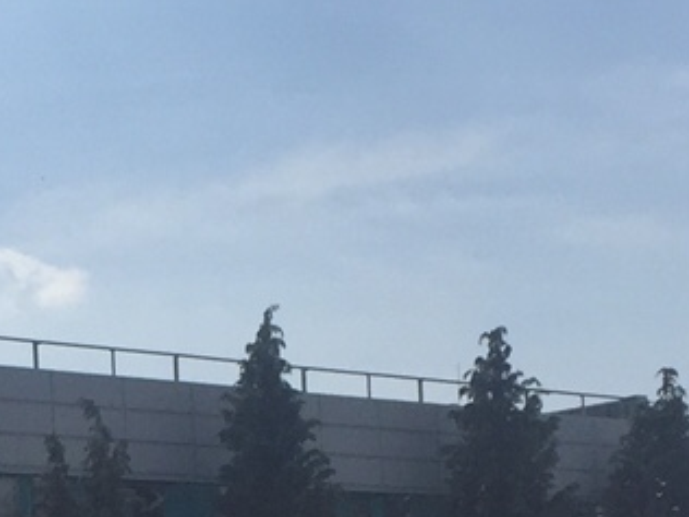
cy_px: 859
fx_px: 2986
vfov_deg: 9.5
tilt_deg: -3.1
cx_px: -78
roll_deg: +2.6
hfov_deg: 12.9
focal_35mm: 150
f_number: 2.2
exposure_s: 1/5650
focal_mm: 4.15
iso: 32
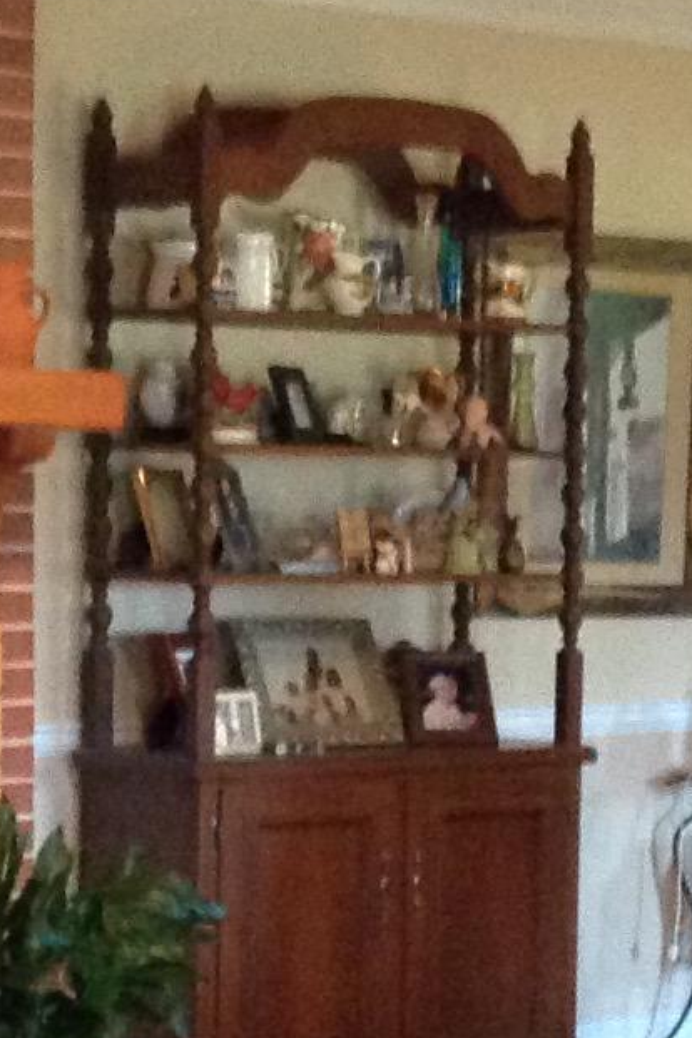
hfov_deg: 9.6
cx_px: 416
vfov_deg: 14.3
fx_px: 4123
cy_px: 797
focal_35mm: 143
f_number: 2.4
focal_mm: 3.3
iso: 250
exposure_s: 1/17
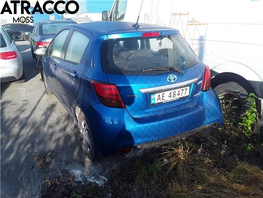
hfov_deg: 63.4
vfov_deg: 49.7
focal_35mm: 28
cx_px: 132
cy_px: 99
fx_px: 213
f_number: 1.9
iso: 40
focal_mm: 2.91
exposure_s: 1/421
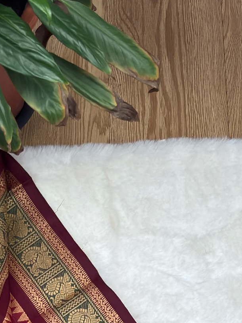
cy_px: 395
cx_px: 13
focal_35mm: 118
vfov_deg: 16.0
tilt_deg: -70.7
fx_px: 1100
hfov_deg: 12.4
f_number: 1.6
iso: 40
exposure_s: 1/167
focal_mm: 5.96
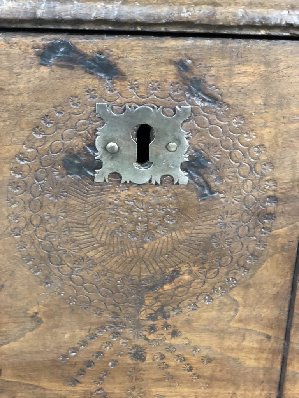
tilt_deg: -18.0
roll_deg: -2.2
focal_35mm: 52
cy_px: 199
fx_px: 599
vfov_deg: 36.8
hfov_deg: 28.0
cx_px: 150
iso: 160
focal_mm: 6
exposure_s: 1/8
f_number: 2.4
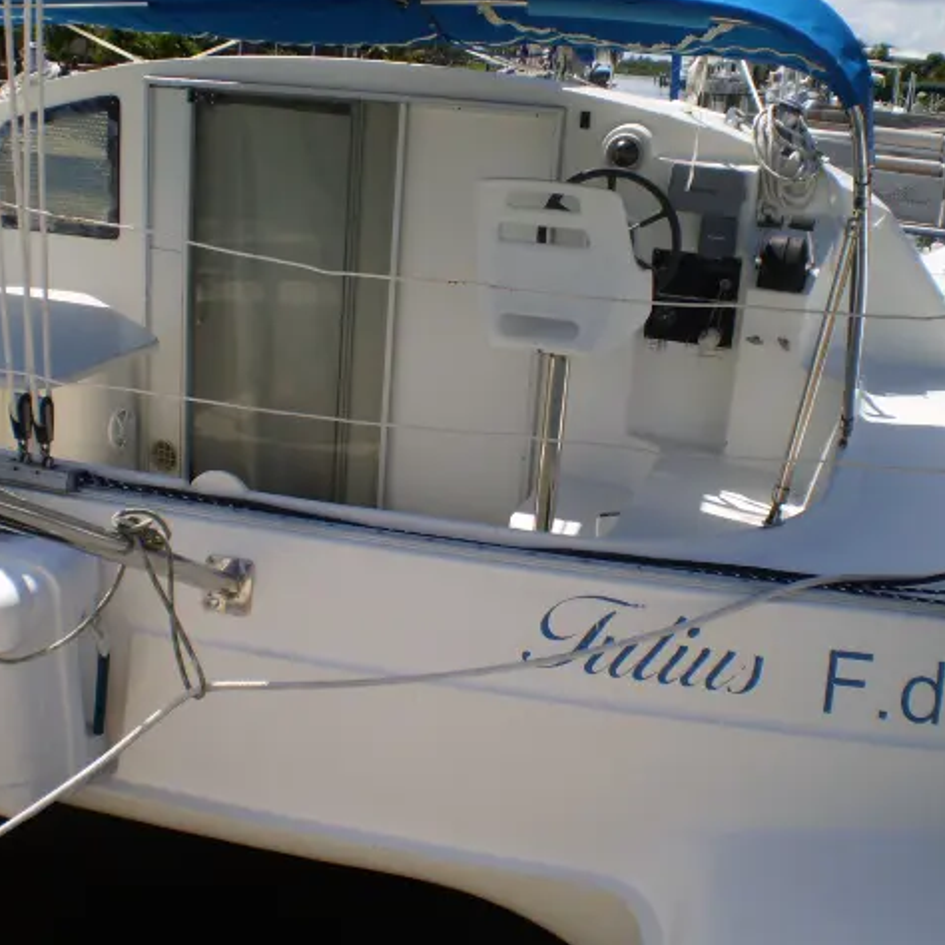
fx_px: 1328
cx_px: 437
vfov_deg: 39.2
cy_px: 471
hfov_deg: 39.1
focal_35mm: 43
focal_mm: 6.3
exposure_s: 1/800
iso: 64
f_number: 4.6
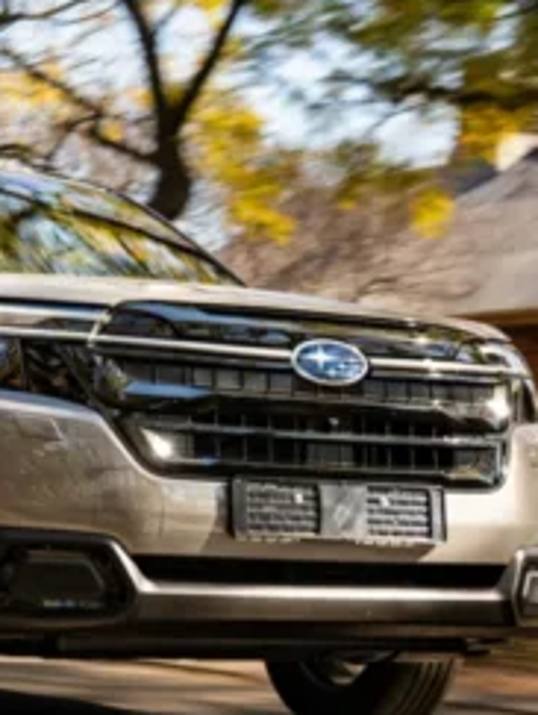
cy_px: 427
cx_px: -97
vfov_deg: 19.8
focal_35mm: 99
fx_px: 2046
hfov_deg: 14.5
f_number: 2.8
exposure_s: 1/30
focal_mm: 24
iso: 100
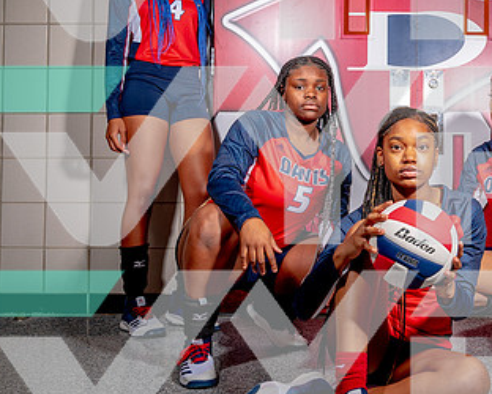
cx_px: 381
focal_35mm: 47
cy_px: 156
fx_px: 685
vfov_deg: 32.0
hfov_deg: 38.3
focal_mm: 24
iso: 100
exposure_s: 1/125
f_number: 8
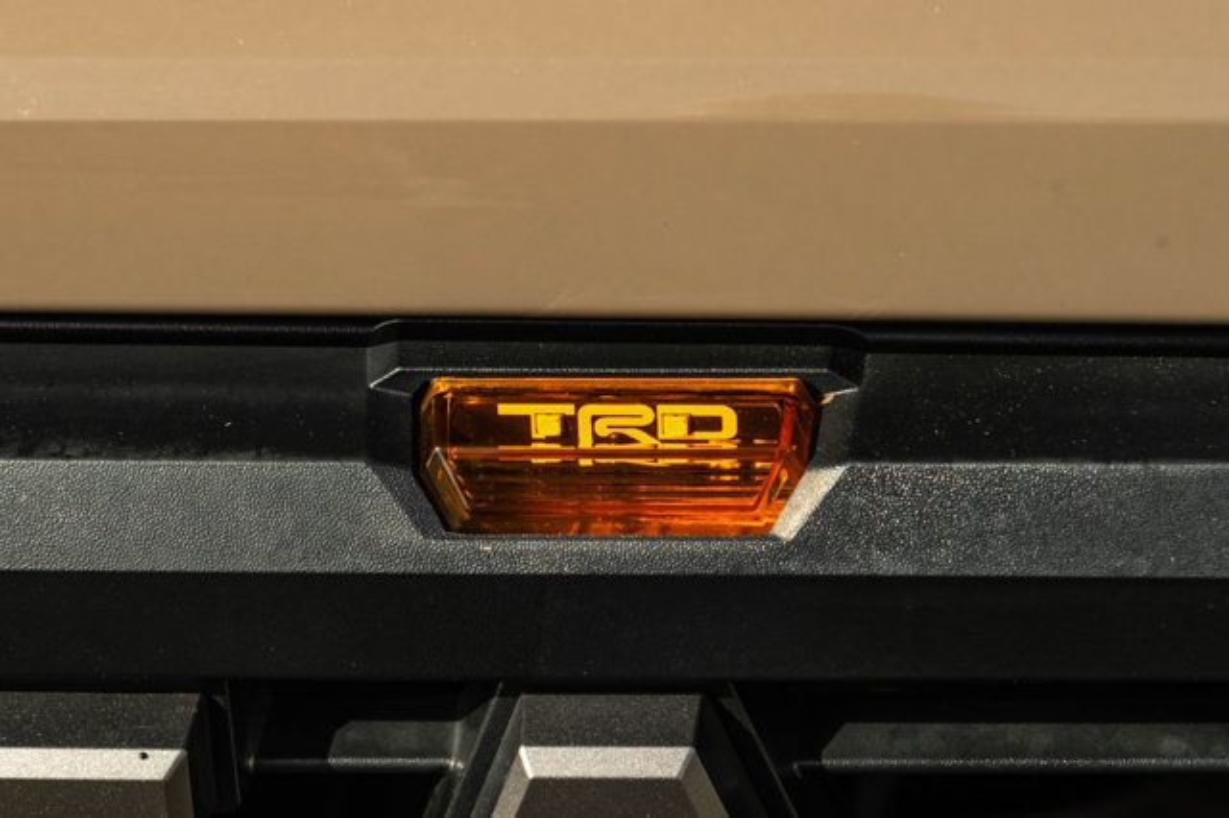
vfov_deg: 13.0
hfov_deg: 19.5
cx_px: 614
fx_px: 3583
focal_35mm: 105
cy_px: 409
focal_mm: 70
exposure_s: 1/640
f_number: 10
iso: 800
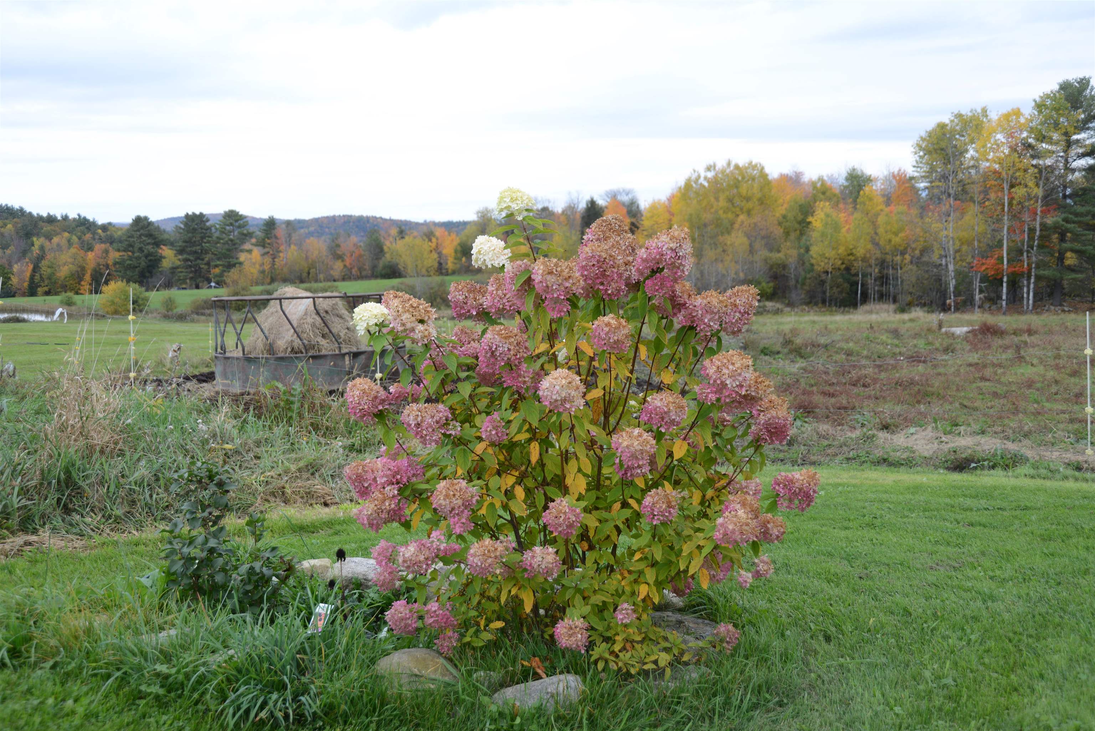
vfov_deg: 35.1
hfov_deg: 50.7
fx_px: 1156
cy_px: 366
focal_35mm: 38
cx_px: 548
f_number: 5
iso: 125
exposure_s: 1/100
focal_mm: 38
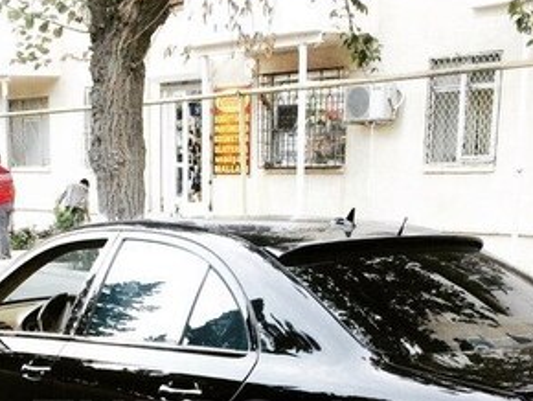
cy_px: 428
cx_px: 221
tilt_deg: -14.4
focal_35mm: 66
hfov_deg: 29.3
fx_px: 1017
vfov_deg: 21.3
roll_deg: +0.3
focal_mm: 4.15
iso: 100
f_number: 2.2
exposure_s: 1/33
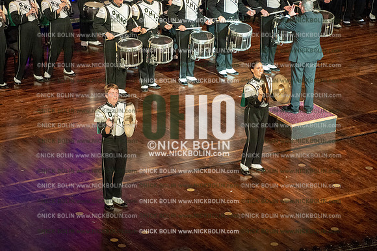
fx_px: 1779
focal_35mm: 170
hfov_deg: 12.1
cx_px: 188
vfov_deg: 8.1
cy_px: 126
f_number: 5.6
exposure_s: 1/320
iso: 8000
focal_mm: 170
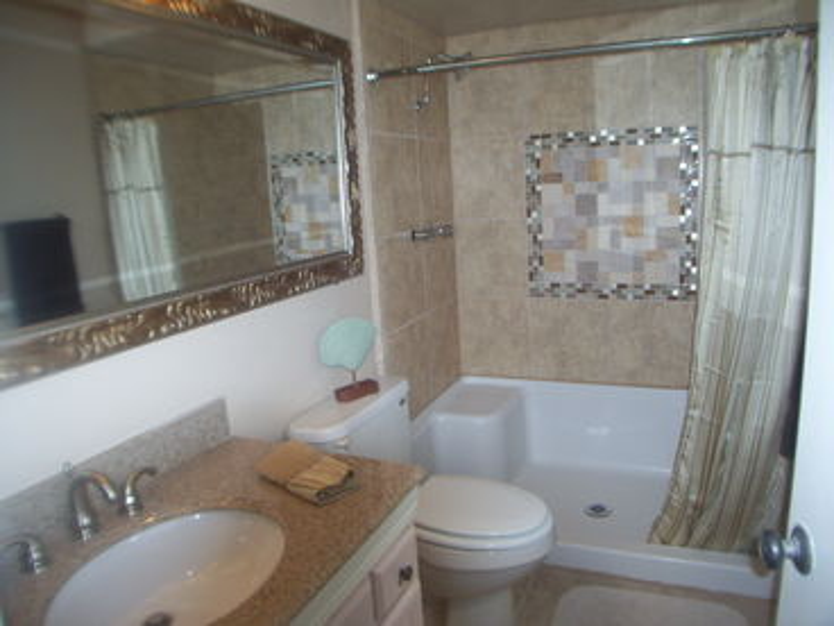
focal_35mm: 36
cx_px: 417
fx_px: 867
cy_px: 313
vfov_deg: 39.7
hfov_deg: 51.4
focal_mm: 6
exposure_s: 1/60
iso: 80
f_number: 2.7
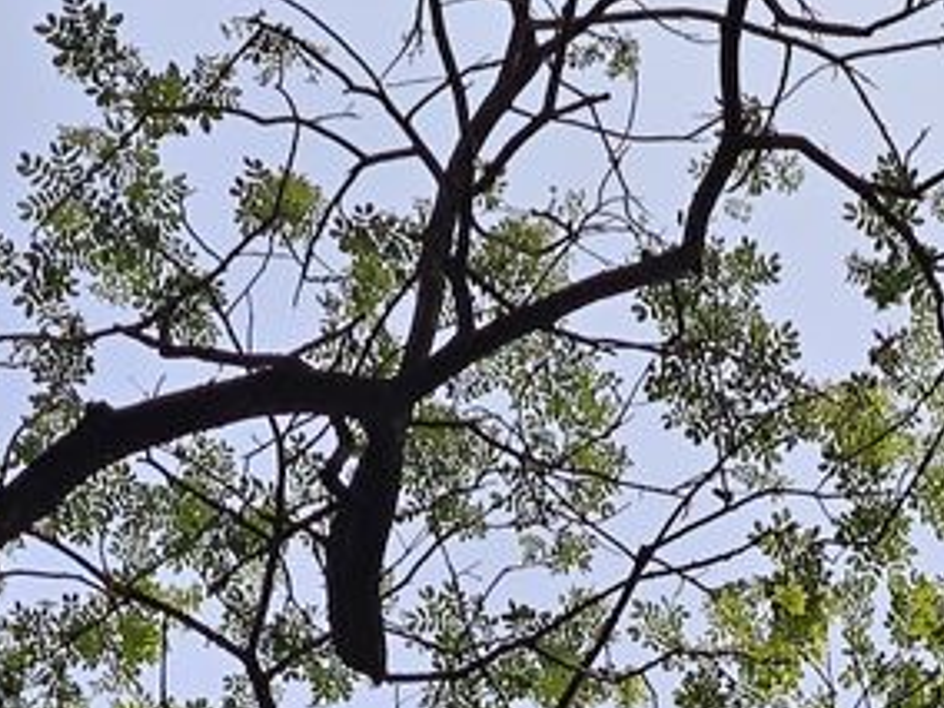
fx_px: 5645
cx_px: 1283
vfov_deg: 6.9
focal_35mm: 207
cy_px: 1582
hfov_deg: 9.4
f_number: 1.6
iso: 50
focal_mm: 6.55
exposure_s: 1/4435
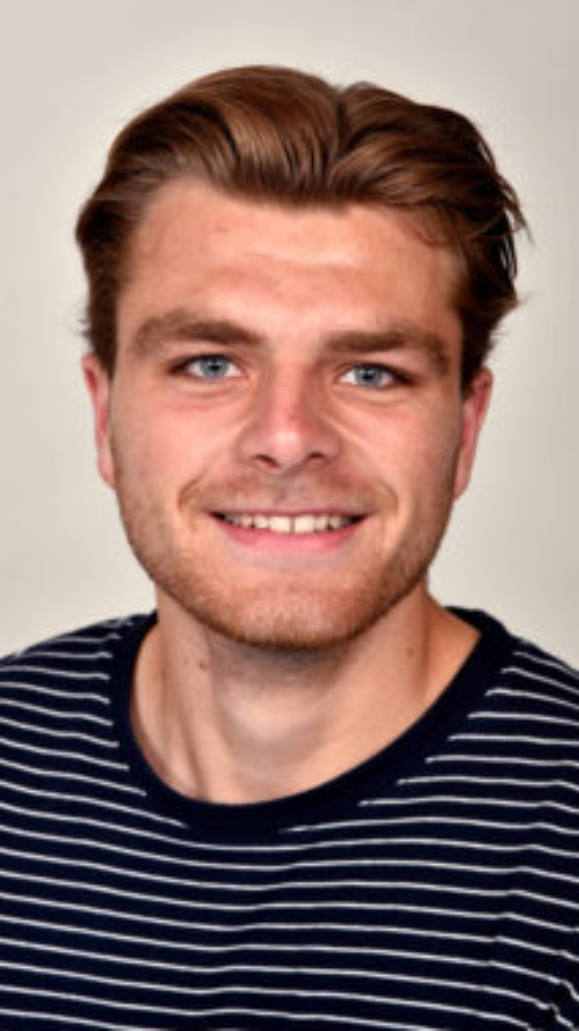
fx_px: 3170
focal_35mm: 116
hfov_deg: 10.4
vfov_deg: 18.5
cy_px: 516
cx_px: 290
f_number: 9
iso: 100
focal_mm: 110
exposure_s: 1/160
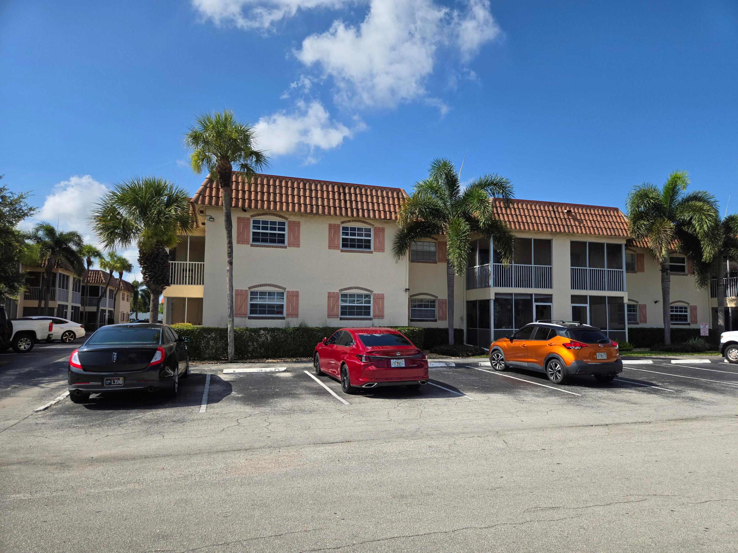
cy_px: 276
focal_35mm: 23
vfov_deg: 58.9
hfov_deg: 73.9
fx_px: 490
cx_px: 369
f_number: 1.8
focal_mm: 5.4
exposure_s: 1/2082
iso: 25
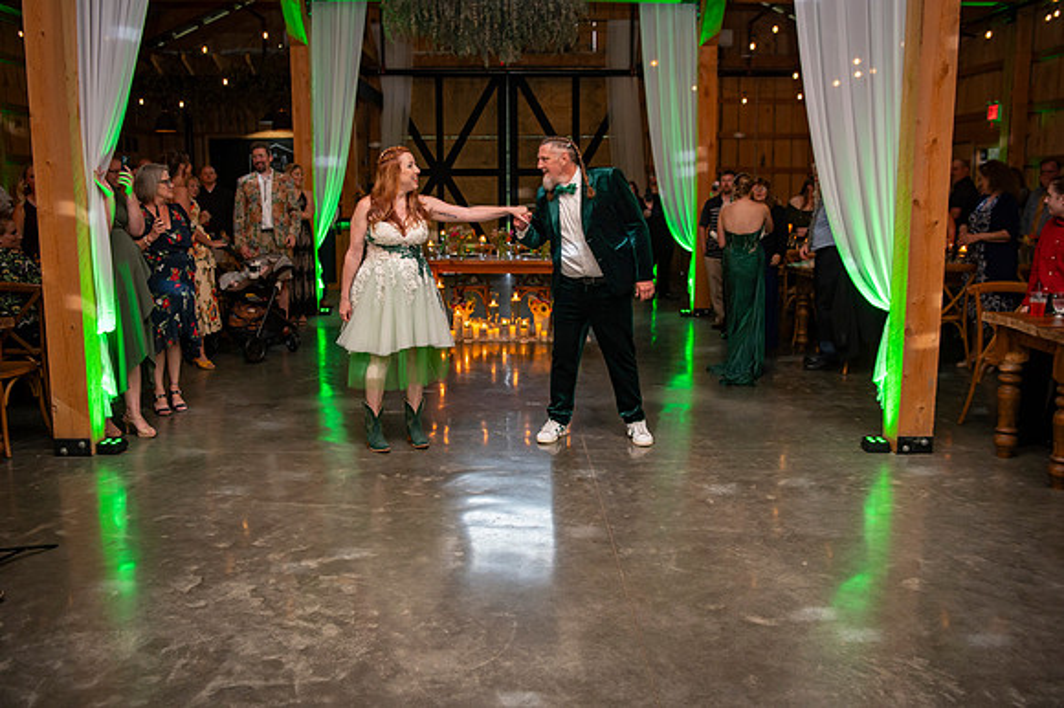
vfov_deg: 39.8
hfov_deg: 57.0
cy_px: 354
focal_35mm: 33
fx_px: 979
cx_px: 532
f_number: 3.2
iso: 800
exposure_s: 1/100
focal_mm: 32
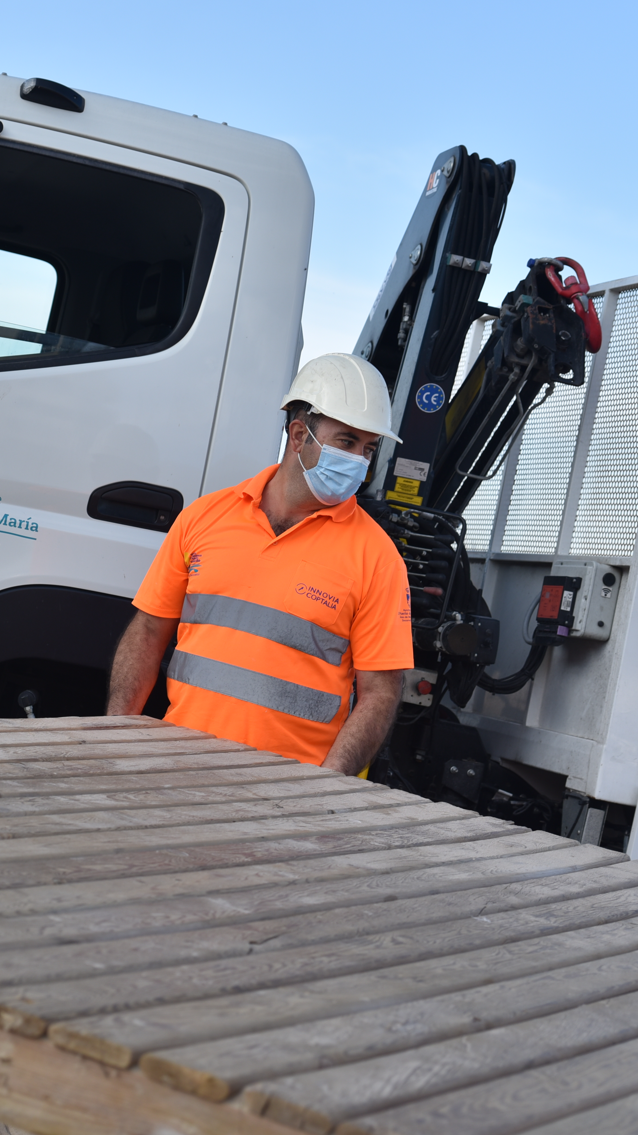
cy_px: 568
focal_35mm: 76
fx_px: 2286
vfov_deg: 27.9
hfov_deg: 15.7
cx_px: 73
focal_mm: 48
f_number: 5
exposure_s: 1/400
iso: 100
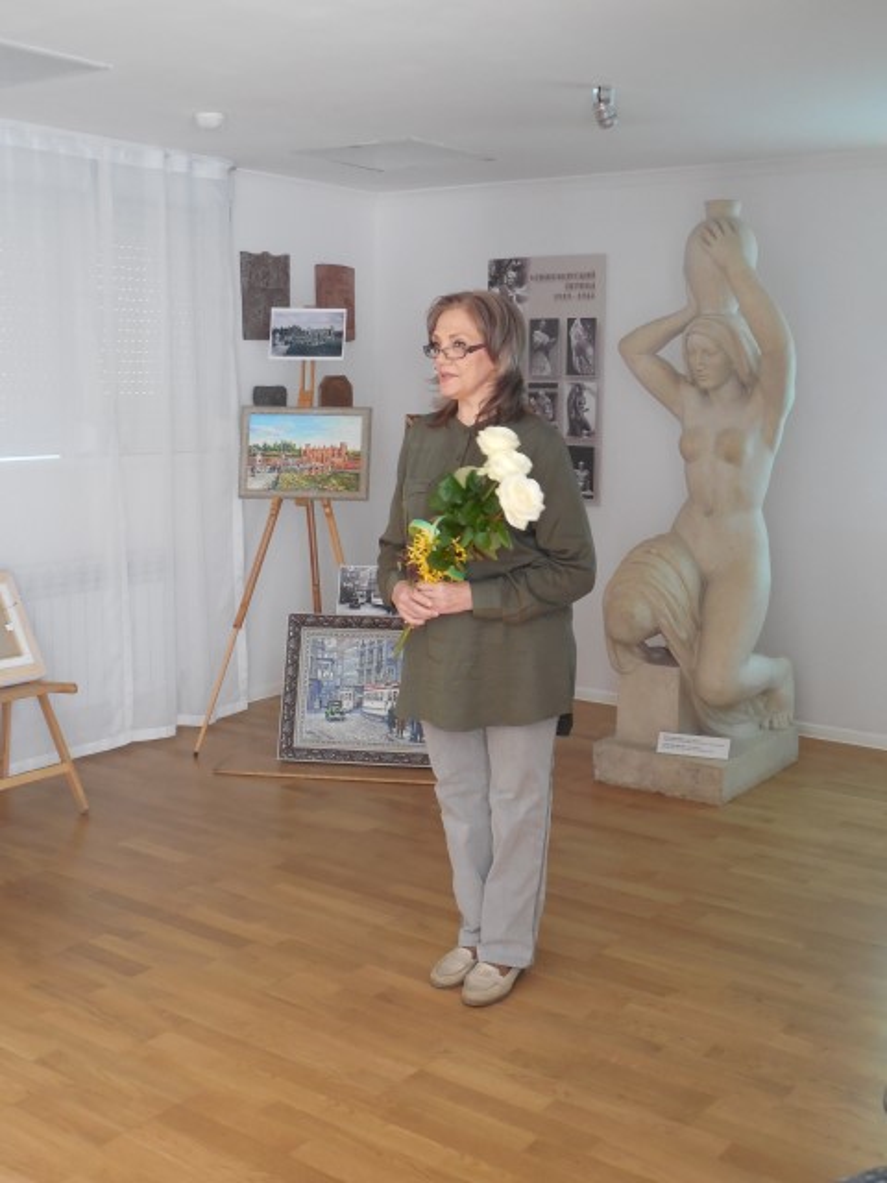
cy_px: 592
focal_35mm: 39
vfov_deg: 47.9
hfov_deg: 36.8
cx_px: 444
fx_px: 1332
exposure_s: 1/20
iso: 400
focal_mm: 7
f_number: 3.8
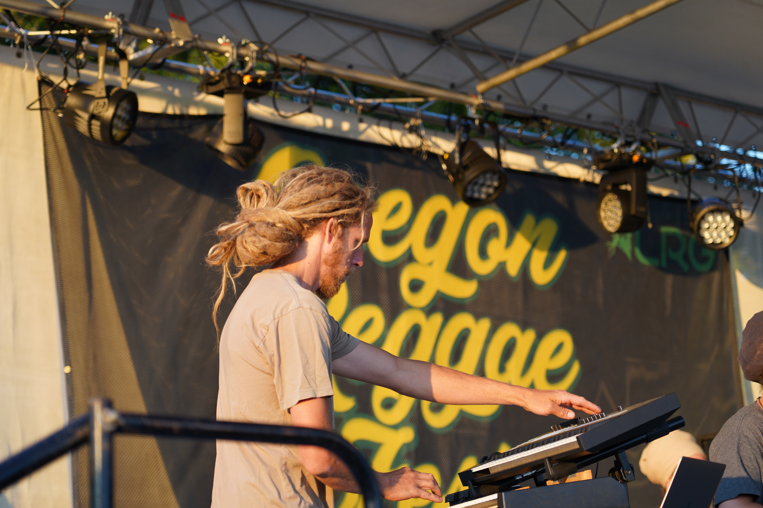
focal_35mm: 105
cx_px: 382
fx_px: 2225
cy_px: 254
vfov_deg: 13.0
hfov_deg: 19.5
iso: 200
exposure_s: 1/160
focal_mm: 105
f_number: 4
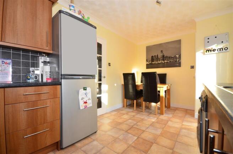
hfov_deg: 100.5
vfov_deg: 77.0
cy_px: 77
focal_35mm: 15
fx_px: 97
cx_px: 116
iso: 400
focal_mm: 10
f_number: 9
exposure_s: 1/50
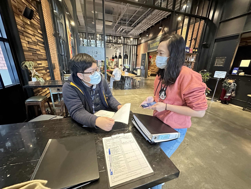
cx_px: 126
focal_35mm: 14
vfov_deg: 85.7
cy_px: 94
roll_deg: -1.4
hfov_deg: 102.1
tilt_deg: -16.8
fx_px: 102
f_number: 2.2
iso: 1000
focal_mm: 2.22
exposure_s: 1/30
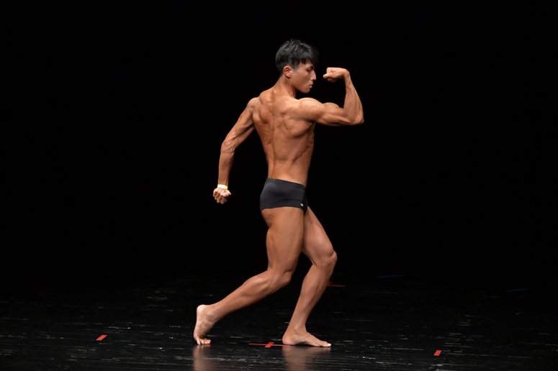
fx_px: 4415
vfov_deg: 4.8
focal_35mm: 285
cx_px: 279
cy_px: 186
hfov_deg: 7.2
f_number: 5.6
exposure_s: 1/400
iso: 3200
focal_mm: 190
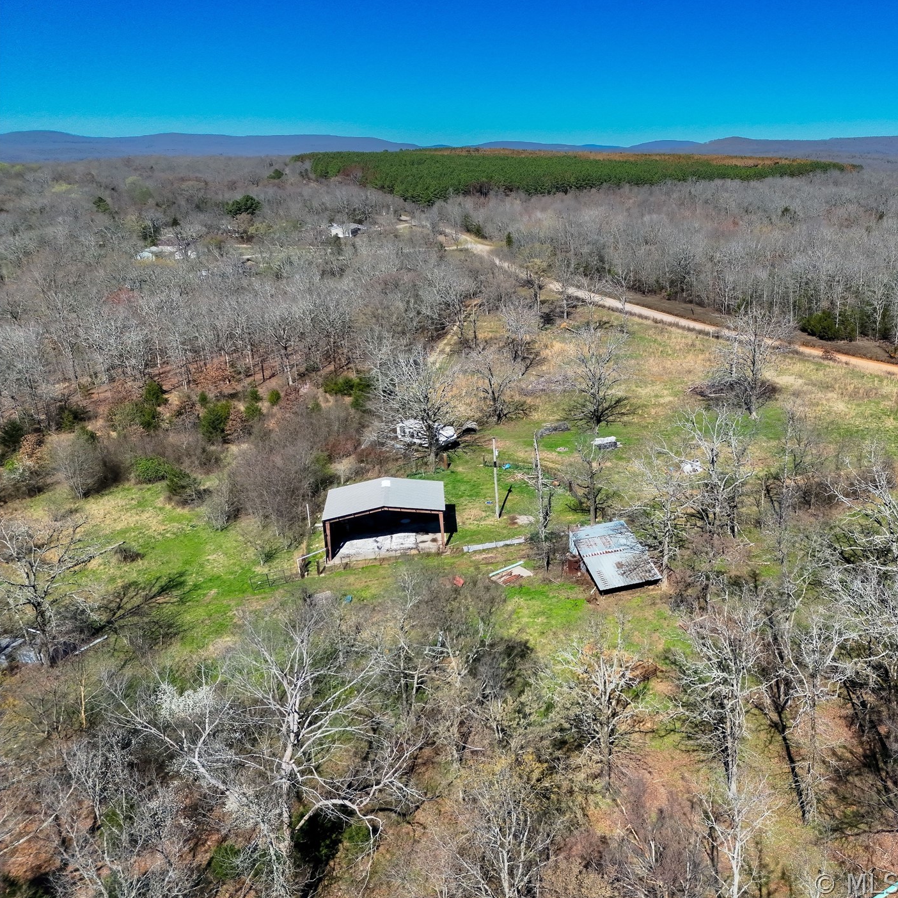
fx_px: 851
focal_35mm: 29
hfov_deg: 54.3
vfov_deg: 55.6
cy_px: 445
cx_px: 612
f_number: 1.7
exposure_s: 1/5000
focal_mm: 6.72
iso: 190
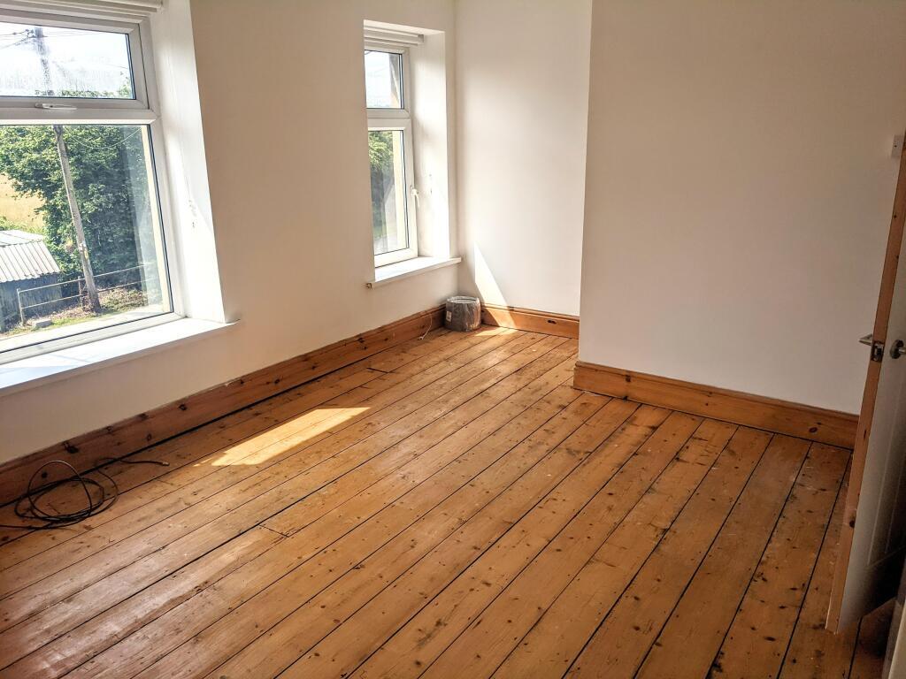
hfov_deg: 65.3
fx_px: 707
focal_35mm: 27
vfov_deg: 51.4
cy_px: 340
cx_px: 453
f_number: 1.73
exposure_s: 1/1675
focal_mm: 4.38
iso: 52
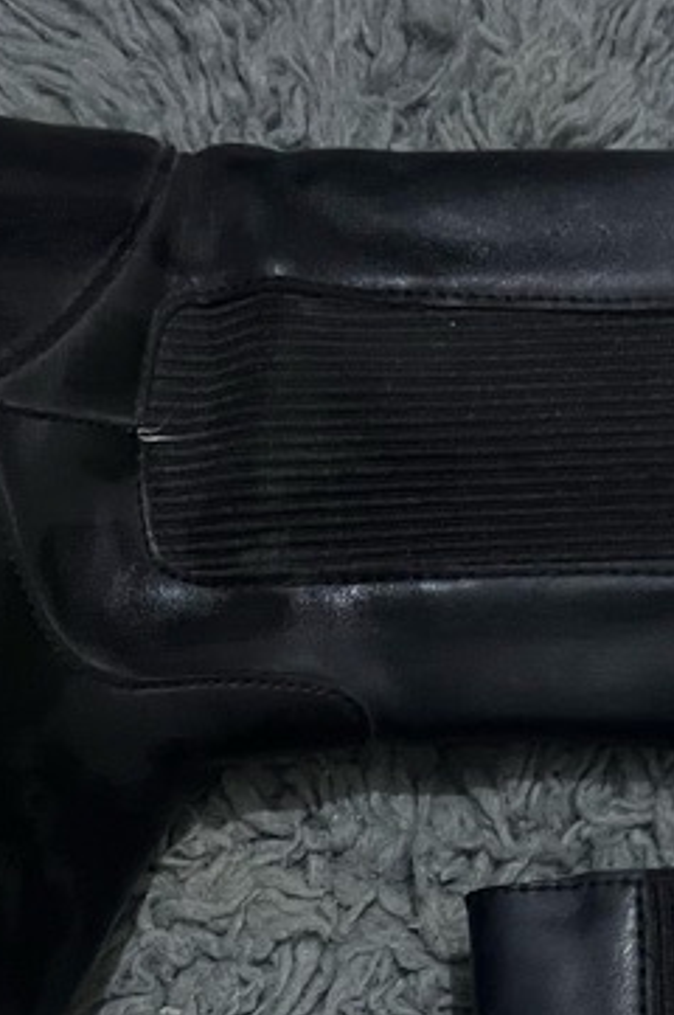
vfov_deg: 25.4
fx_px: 2110
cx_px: 427
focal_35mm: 75
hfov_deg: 18.1
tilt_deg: -86.3
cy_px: 1060
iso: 640
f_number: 1.5
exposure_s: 1/25
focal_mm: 5.7
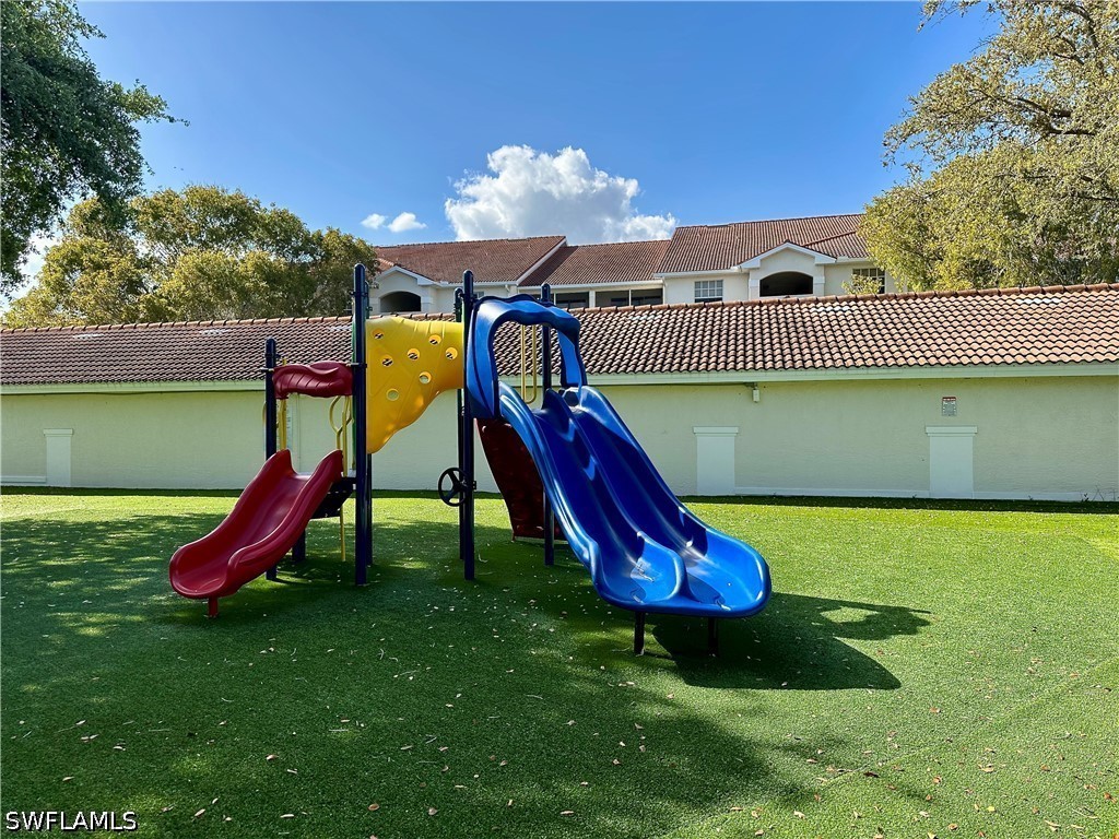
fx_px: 776
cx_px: 560
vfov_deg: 56.8
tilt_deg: +0.0
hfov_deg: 71.6
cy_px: 420
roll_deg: +0.5
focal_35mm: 24
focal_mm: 6.86
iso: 80
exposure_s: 1/2469
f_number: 1.78
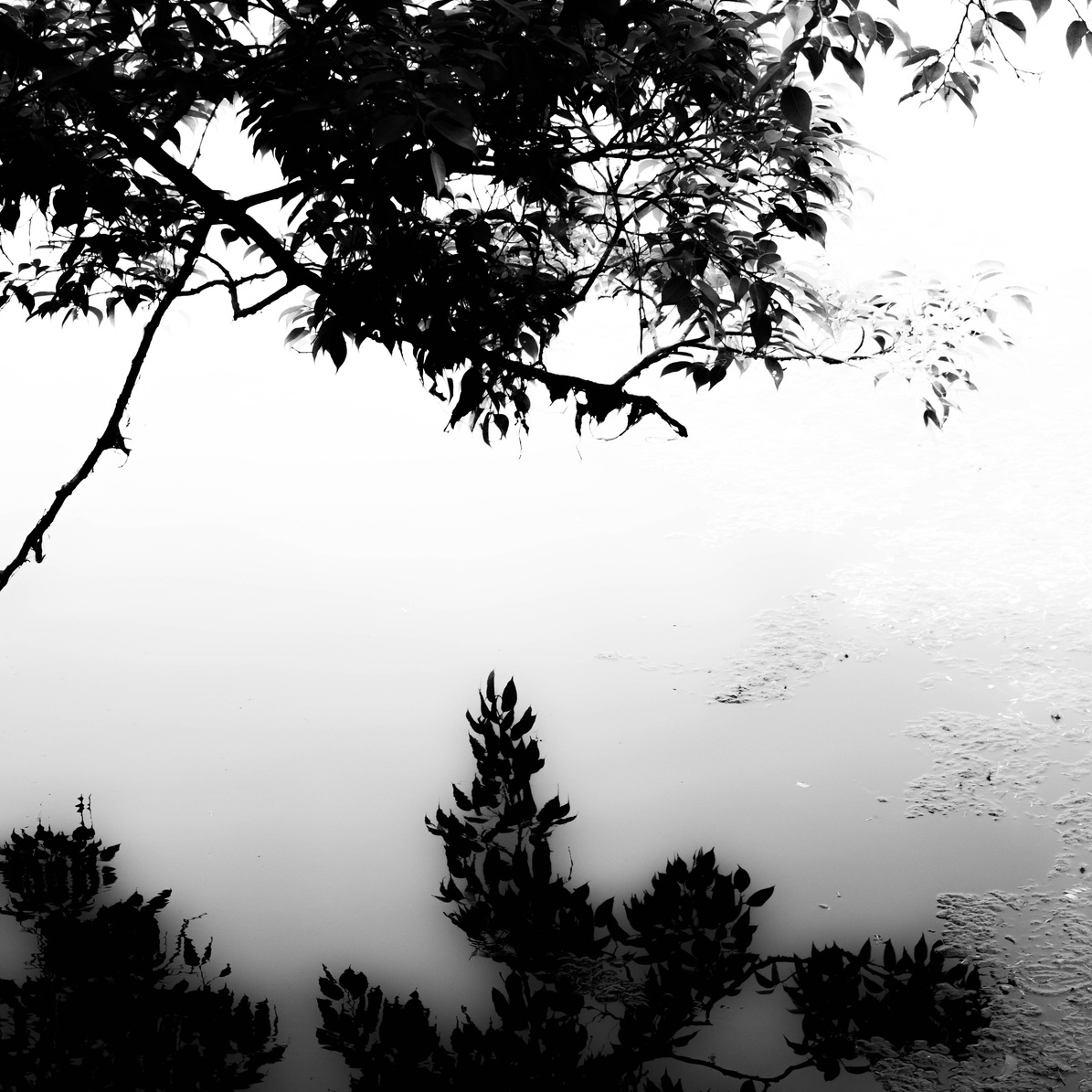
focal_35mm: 96
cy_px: 557
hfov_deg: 18.1
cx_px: 547
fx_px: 3426
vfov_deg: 18.1
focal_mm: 50
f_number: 5
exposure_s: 1/1250
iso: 800
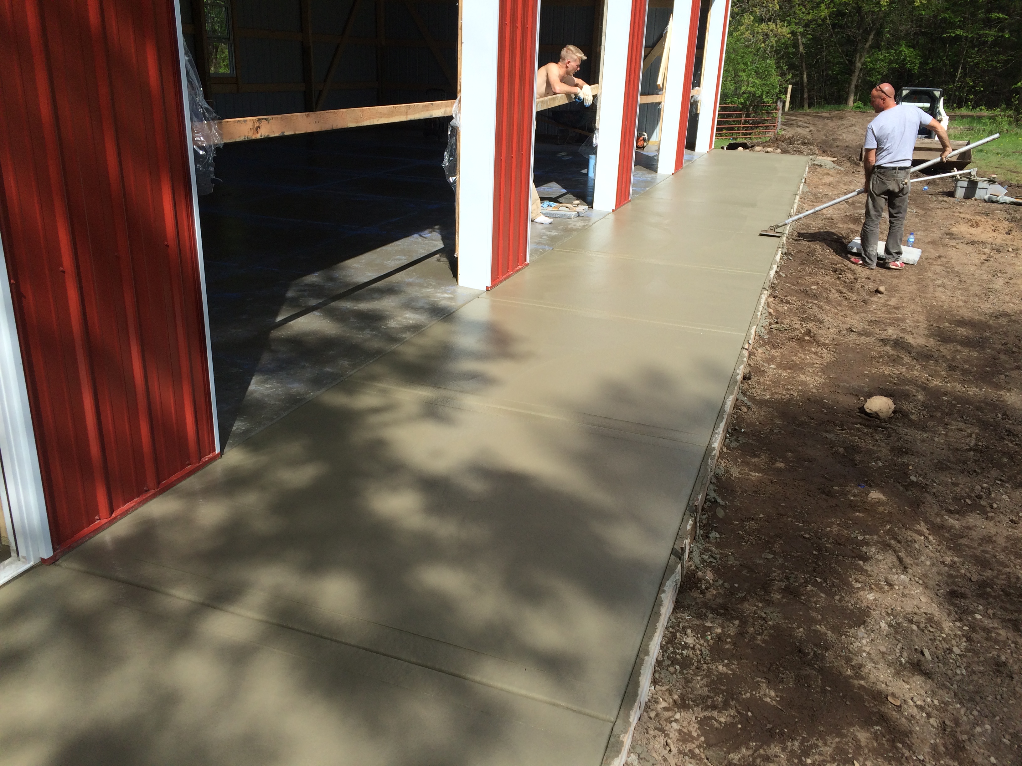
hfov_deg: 61.7
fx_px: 856
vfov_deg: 48.2
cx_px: 511
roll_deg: -1.9
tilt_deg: -21.7
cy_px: 383
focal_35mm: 29
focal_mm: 4.15
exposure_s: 1/2160
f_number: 2.2
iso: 32
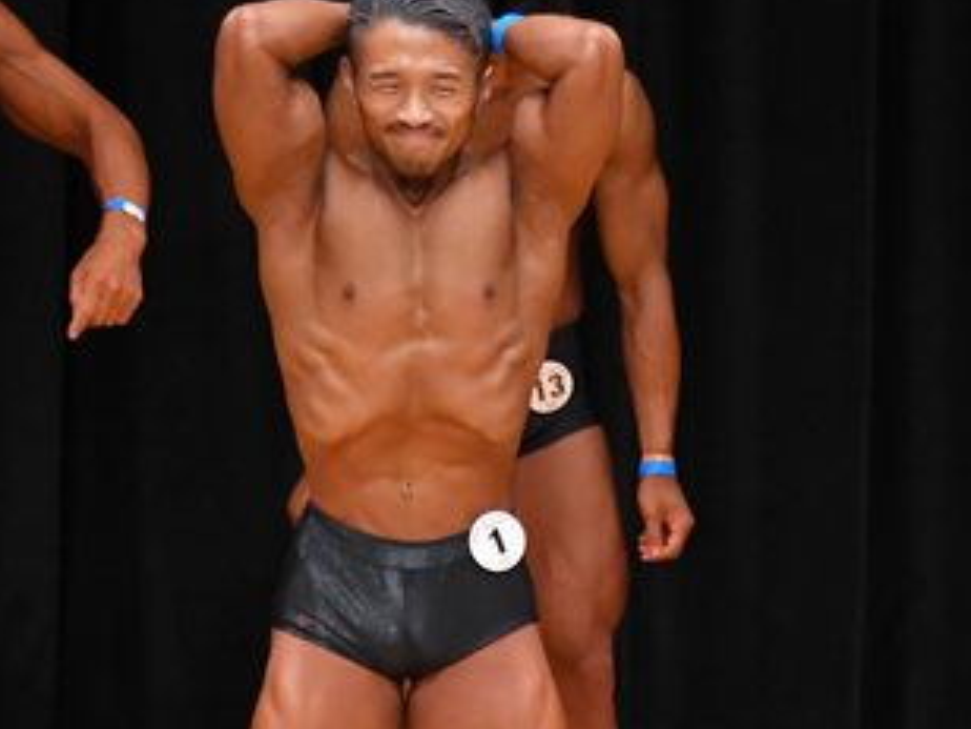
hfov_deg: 3.0
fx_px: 18317
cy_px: 590
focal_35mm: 653
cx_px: 761
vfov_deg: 2.3
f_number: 5.6
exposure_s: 1/400
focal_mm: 180
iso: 4000
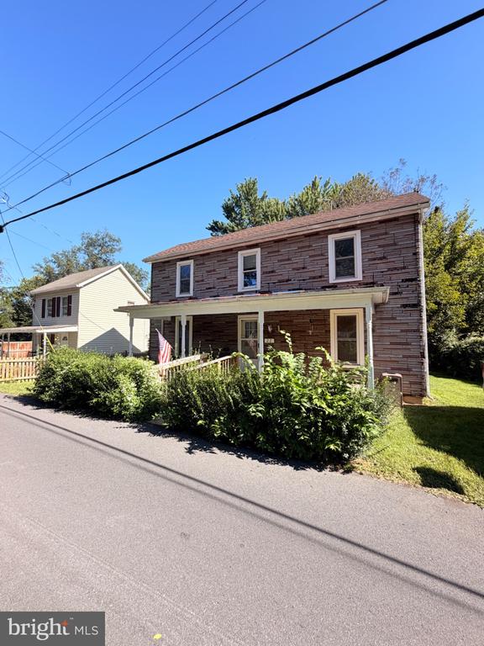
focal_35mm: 14
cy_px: 323
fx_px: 261
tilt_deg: +3.8
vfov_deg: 102.1
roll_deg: +0.2
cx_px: 242
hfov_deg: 85.7
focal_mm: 2.22
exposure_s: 1/596
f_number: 2.2
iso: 40
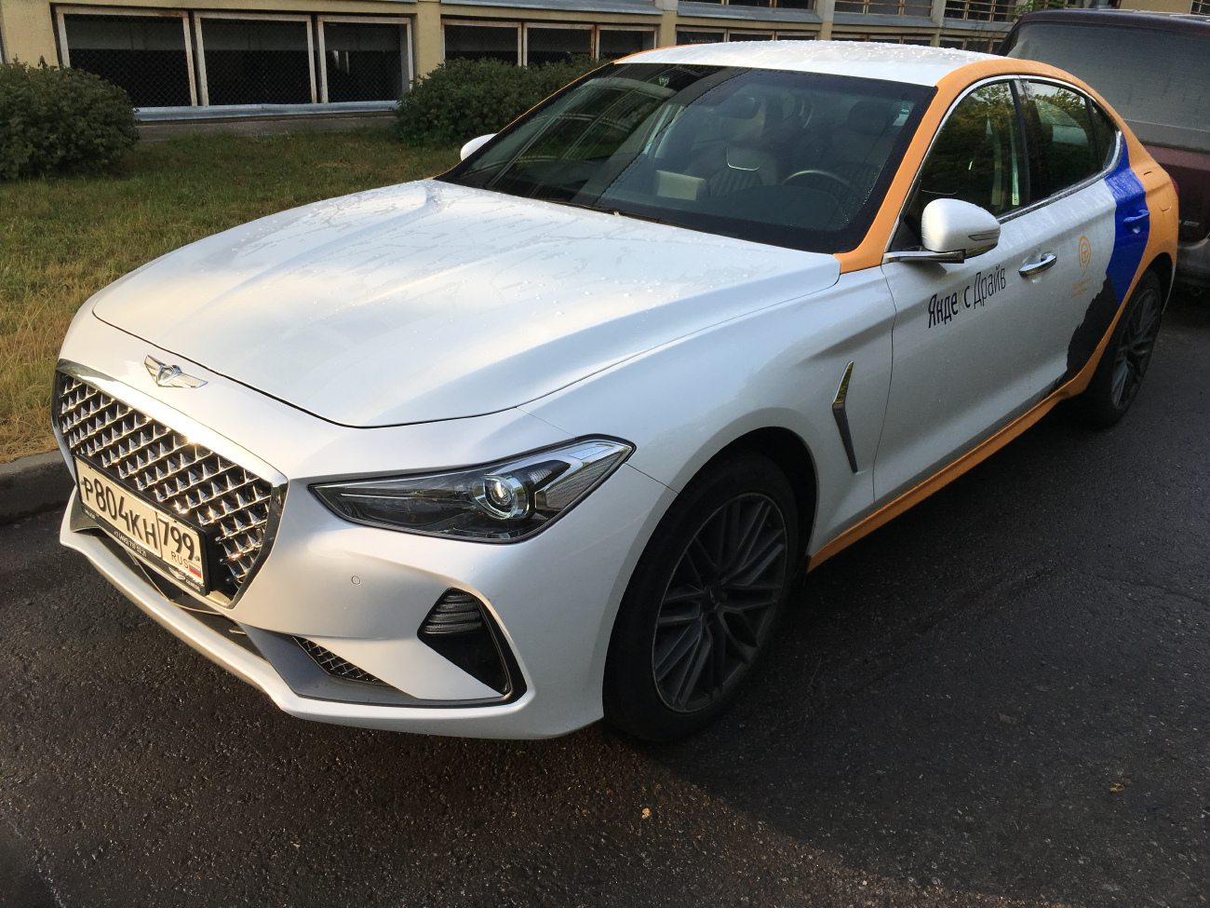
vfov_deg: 48.2
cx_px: 605
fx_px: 1014
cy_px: 454
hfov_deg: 61.7
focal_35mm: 29
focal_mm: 4.15
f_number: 2.2
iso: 25
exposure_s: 1/513
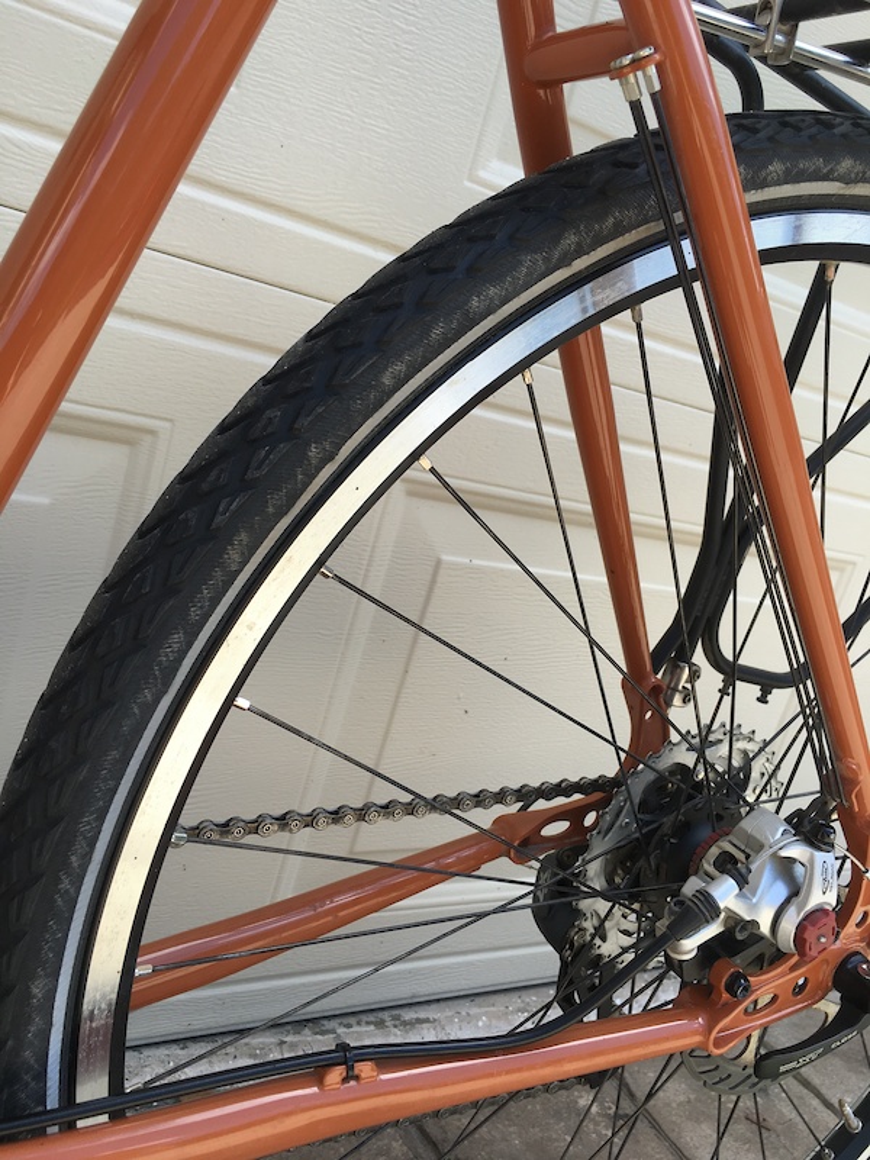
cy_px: 580
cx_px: 435
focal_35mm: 29
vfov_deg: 61.7
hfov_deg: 48.2
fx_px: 972
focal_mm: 4.15
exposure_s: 1/463
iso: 25
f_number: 2.2
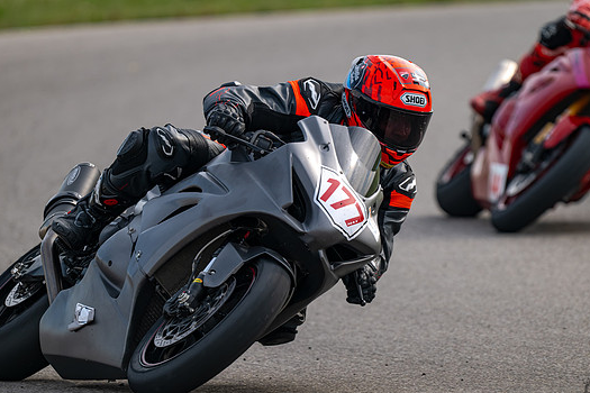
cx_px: 284
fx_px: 10865
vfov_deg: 2.1
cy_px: 208
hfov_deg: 3.1
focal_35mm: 663
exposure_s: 1/1250
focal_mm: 600
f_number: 6.3
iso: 400
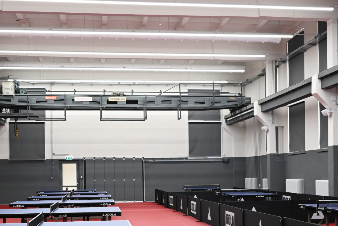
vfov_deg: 23.9
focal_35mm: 56
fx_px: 526
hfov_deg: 35.6
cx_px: 169
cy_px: 176
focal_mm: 24
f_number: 4.5
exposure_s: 1/80
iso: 1600
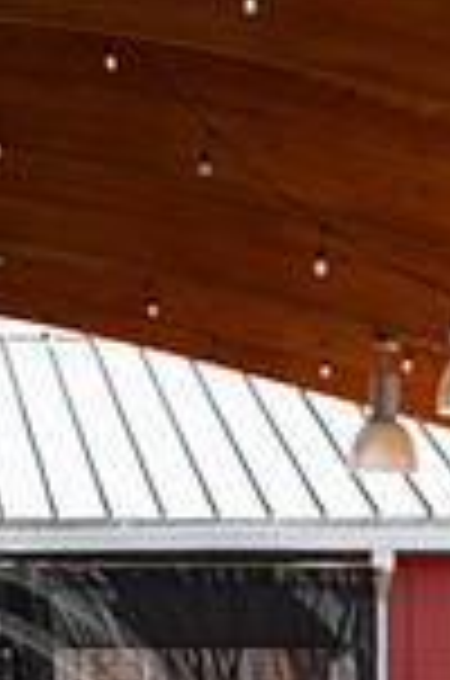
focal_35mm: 209
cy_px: 977
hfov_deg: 6.5
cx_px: -158
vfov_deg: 9.6
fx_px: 3937
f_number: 6.3
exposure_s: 1/200
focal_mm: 70
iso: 200
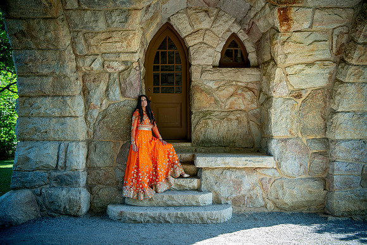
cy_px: 121
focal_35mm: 34
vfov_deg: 39.1
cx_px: 182
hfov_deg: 56.0
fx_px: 345
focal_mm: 32
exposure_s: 1/250
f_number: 2.8
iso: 160
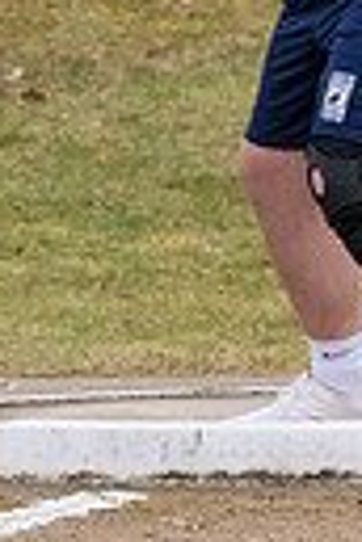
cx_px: 335
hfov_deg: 1.6
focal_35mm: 863
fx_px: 13016
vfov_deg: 2.4
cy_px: -235
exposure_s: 1/2000
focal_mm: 165
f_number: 5
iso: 2000
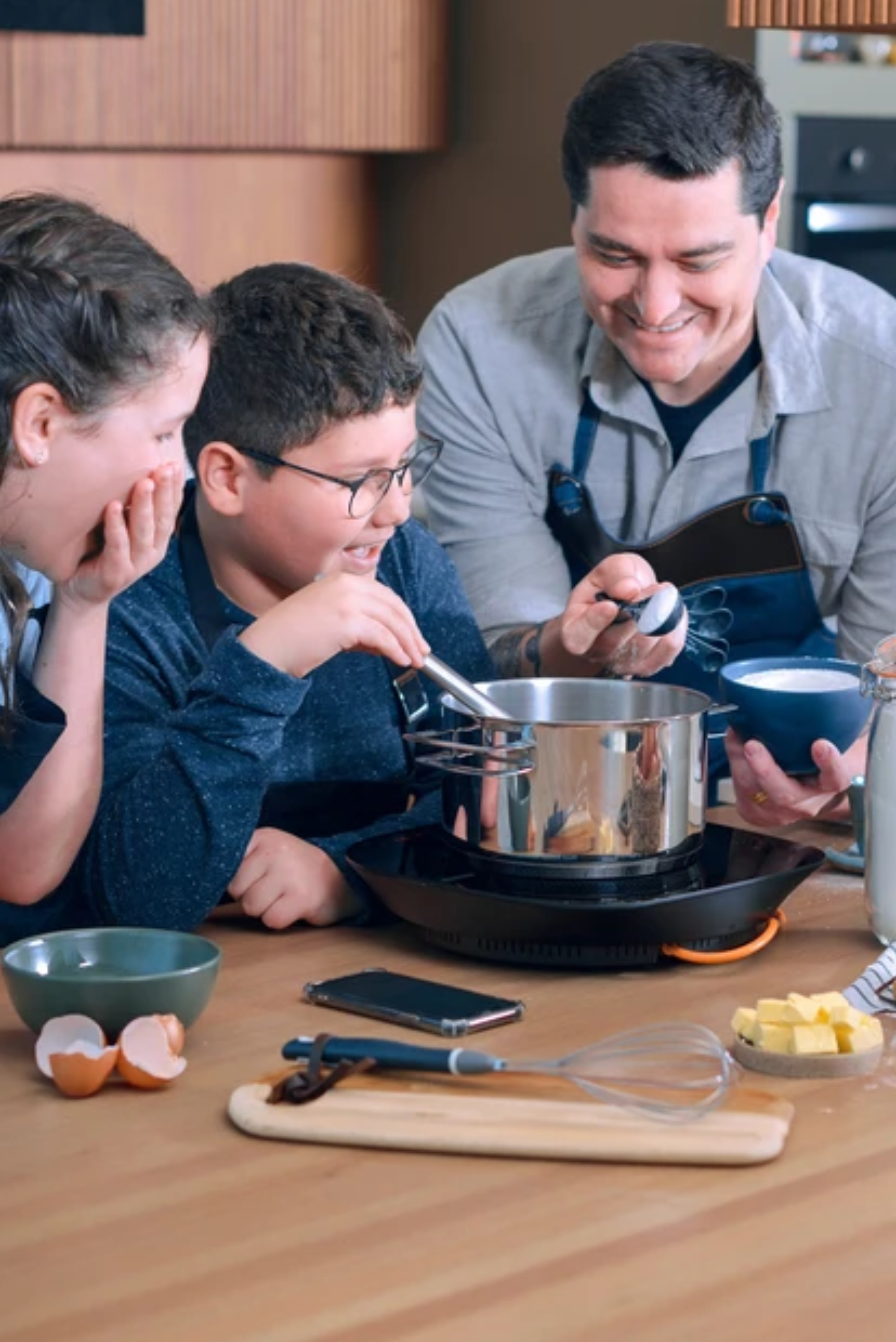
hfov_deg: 15.7
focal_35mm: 87
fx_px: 3244
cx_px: 589
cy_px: 586
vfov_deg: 23.4
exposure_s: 1/250
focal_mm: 50
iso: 100
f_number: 2.5
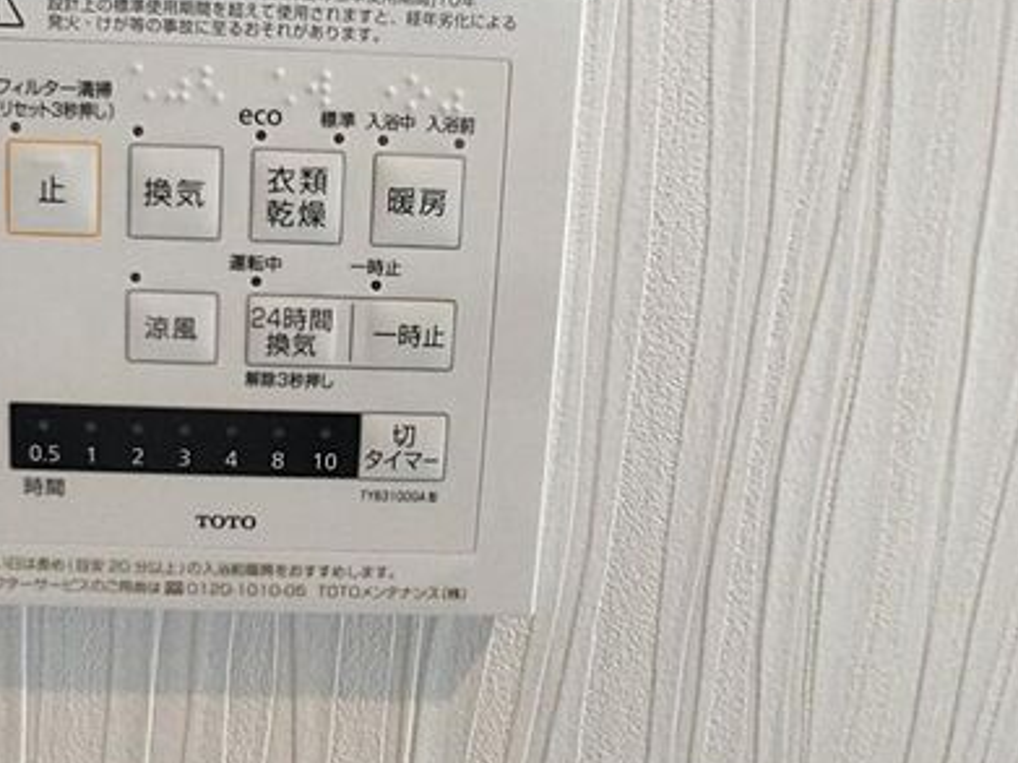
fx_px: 676
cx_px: 258
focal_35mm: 23
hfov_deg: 69.2
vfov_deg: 58.3
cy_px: 297
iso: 252
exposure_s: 1/50
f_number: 2.4
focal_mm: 1.6
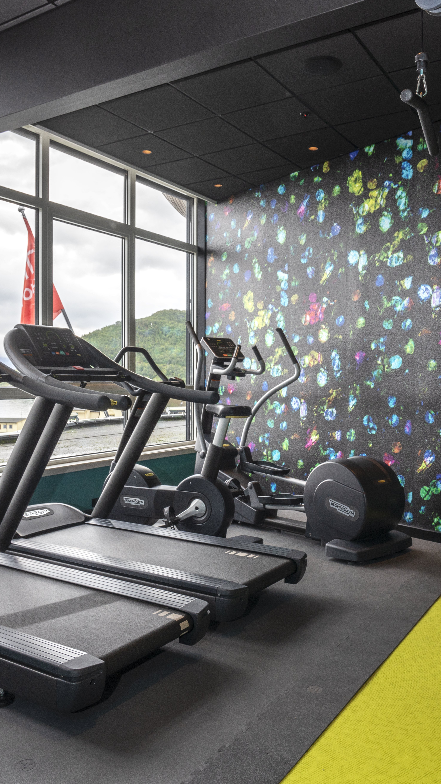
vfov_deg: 64.3
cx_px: 233
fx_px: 624
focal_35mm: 30
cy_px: 391
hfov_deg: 38.9
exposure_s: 1/40
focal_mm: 19
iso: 200
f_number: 8
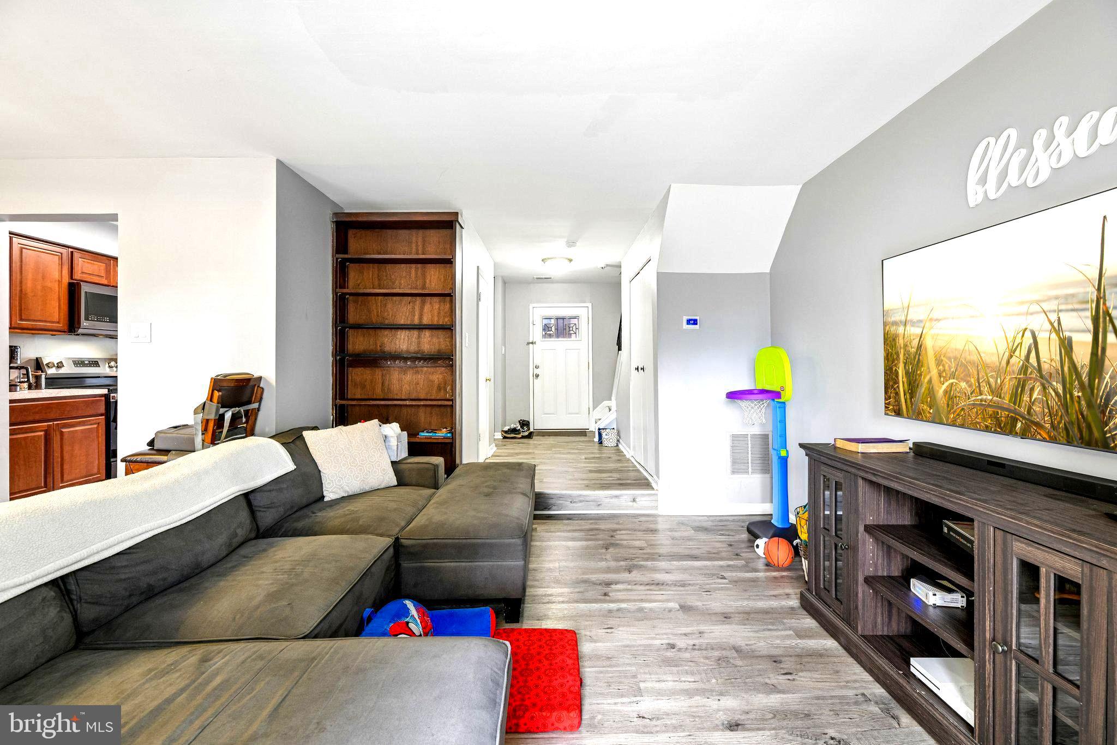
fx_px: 465
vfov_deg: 77.3
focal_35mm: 15
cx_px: 558
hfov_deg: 100.4
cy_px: 372
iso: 400
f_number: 8
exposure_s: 1/5
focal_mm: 15
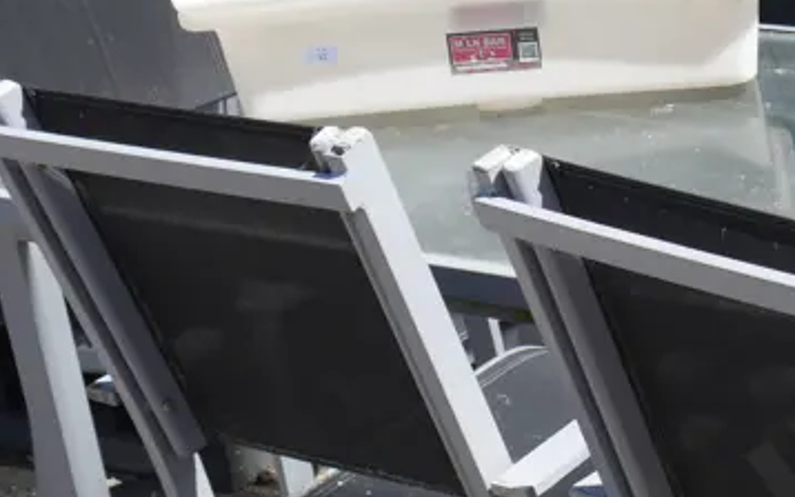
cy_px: 305
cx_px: 1101
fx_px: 2102
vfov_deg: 13.5
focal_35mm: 97
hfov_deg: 19.4
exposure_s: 1/500
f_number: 6.3
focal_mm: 16
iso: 200
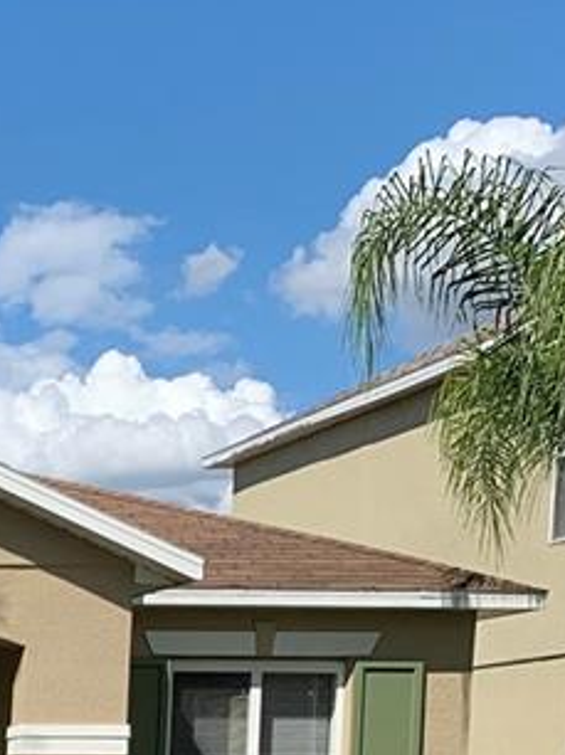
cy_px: 1113
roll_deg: -0.2
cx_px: -528
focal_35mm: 102
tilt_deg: -5.6
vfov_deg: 17.4
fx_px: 2223
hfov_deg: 12.8
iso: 25
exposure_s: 1/2364
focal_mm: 4.25
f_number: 1.8
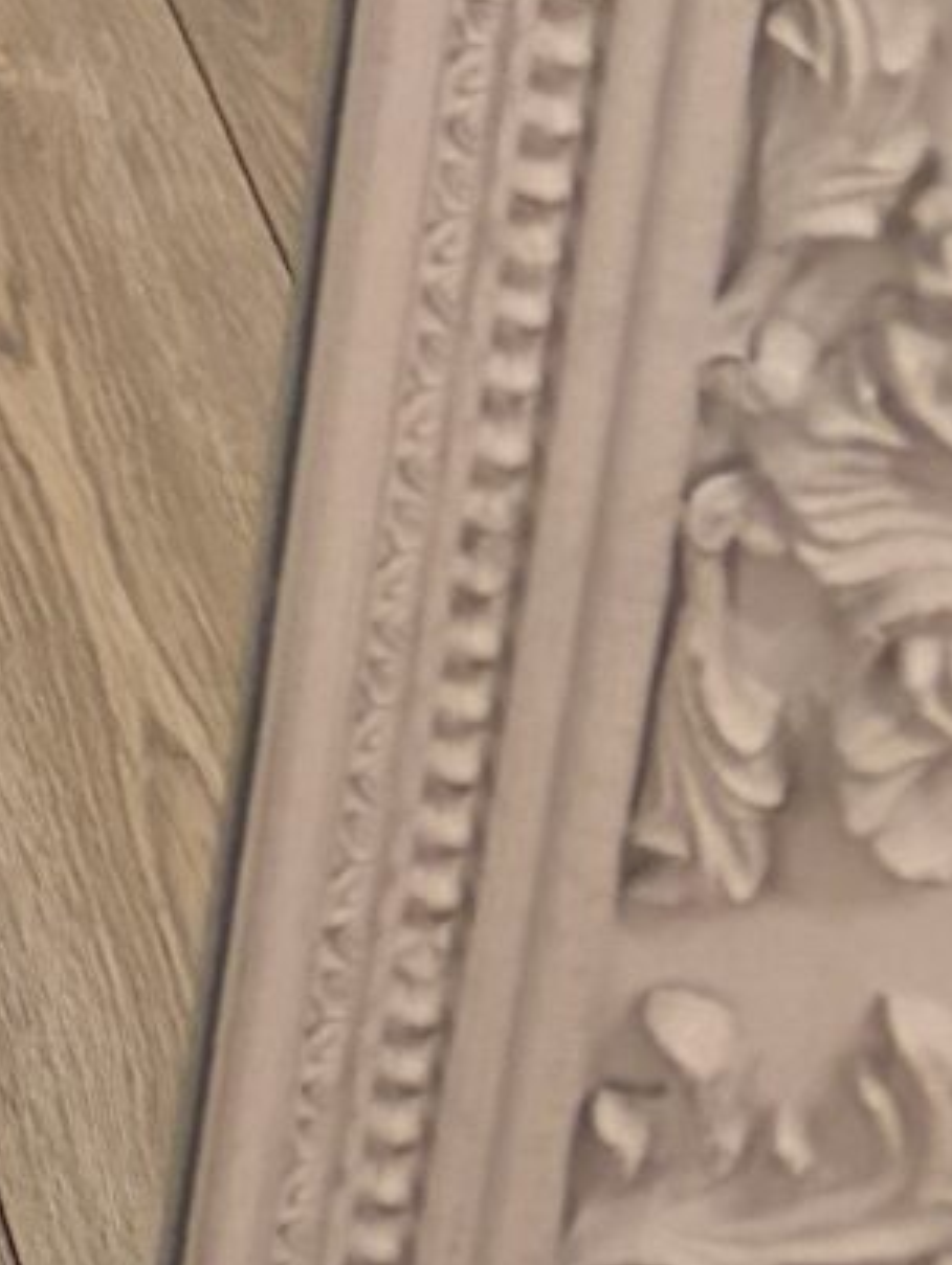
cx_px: -1634
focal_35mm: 165
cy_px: -2693
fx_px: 6041
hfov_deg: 8.0
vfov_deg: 9.2
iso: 200
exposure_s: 1/98
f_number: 1.6
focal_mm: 5.96
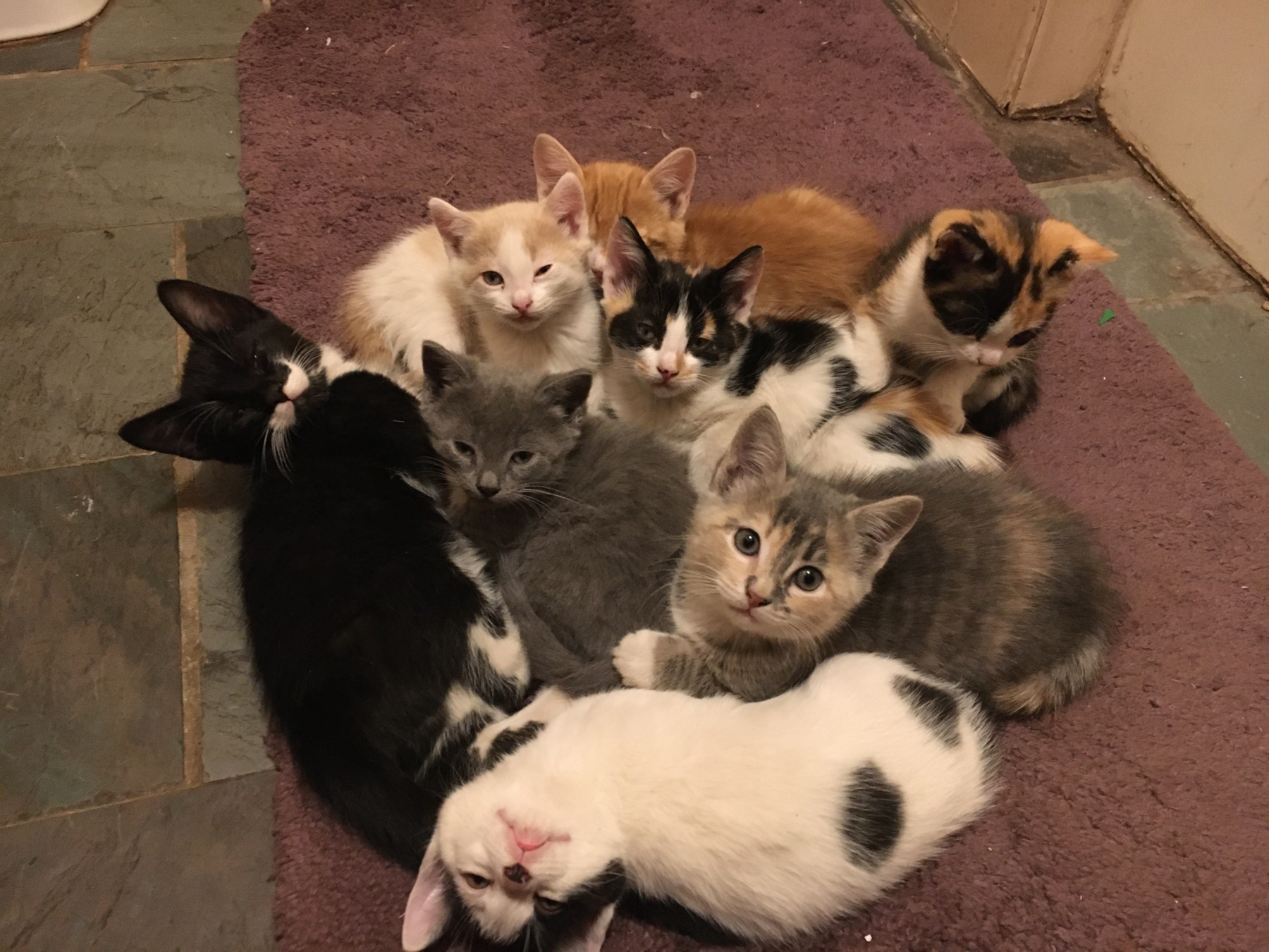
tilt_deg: -51.6
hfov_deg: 61.7
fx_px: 1063
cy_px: 476
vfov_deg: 48.2
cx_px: 634
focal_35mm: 29
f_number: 2.2
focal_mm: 4.15
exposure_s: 1/15
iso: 250
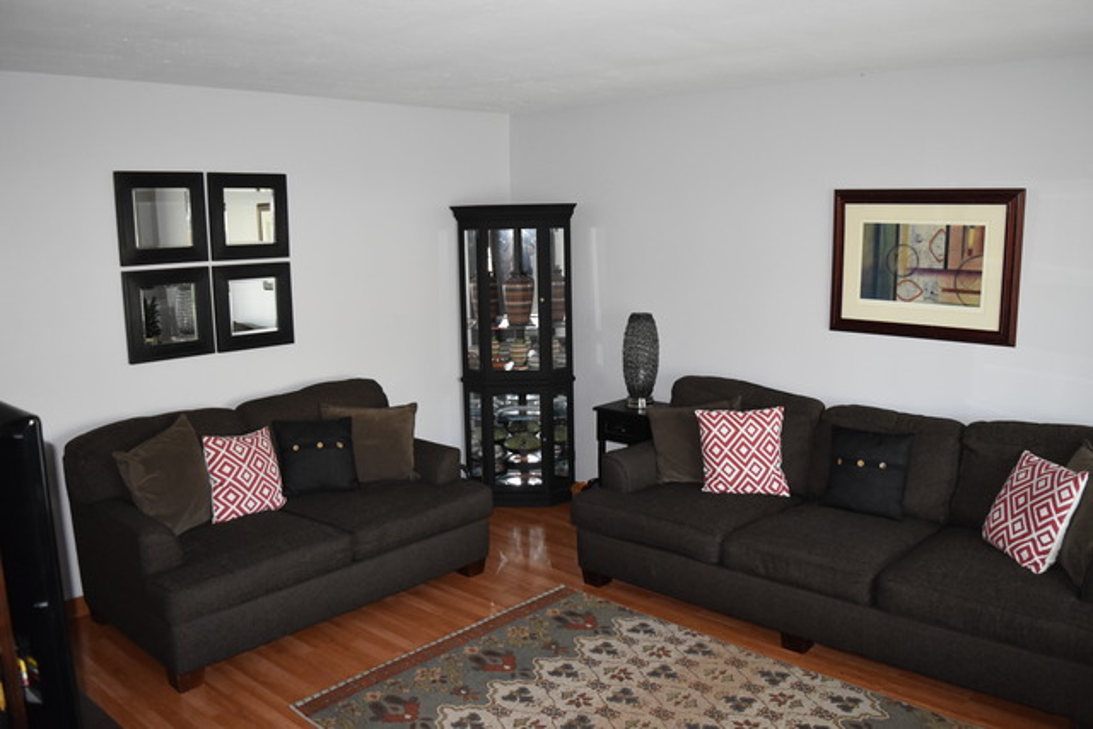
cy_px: 364
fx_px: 911
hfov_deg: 61.9
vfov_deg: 43.6
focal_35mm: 30
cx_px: 546
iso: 1800
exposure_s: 1/60
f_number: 3.5
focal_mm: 20
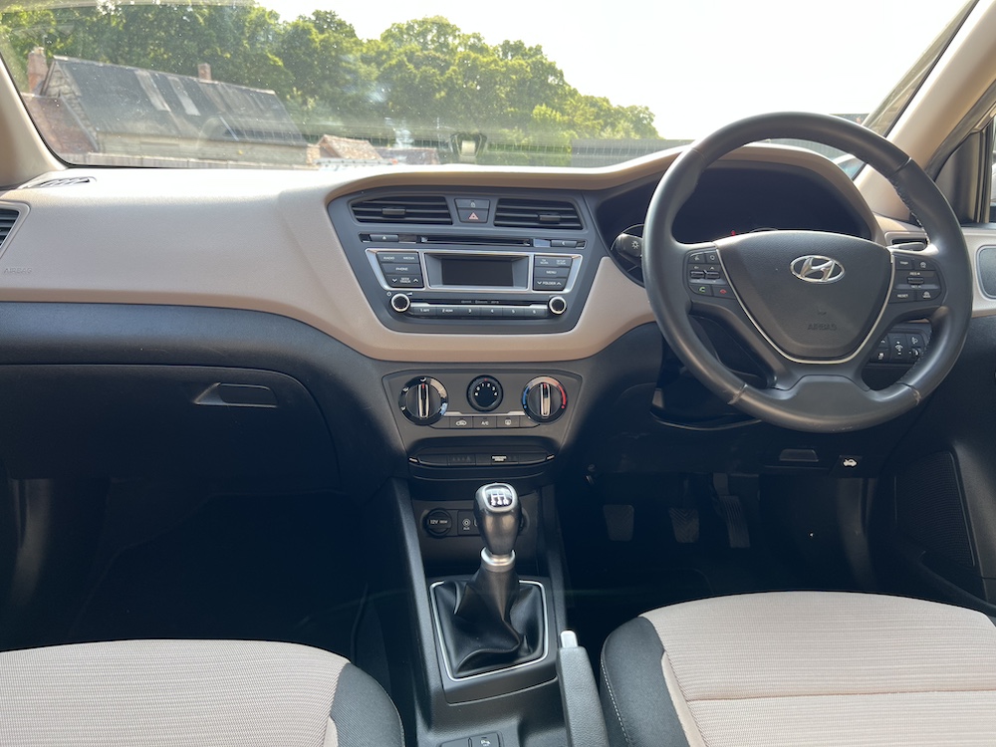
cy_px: 374
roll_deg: -0.7
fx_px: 748
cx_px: 498
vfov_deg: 53.1
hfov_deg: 67.3
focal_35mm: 26
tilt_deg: -13.9
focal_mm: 5.7
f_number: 1.5
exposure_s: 1/155
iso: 40
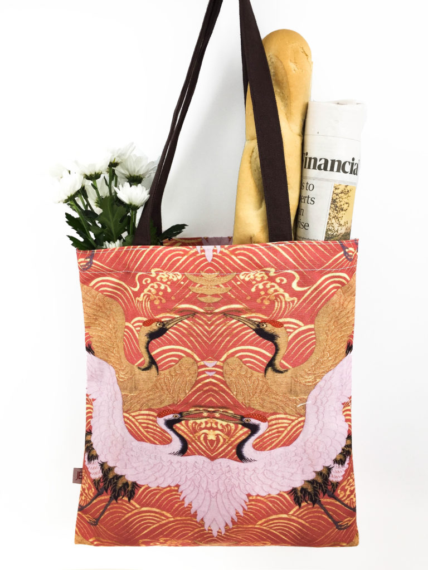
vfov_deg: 61.7
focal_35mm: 29
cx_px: 214
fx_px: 478
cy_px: 285
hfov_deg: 48.2
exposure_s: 1/200
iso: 32
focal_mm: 4.15
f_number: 2.2
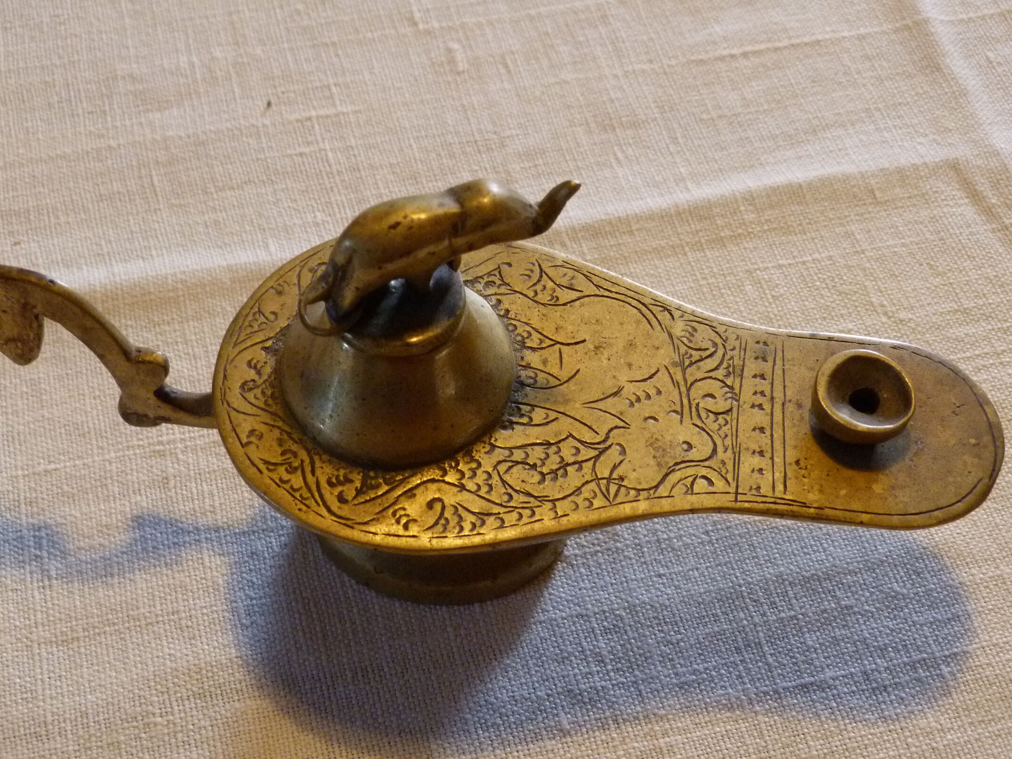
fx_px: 1608
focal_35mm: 55
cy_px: 379
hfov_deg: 34.9
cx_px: 479
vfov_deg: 26.6
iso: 400
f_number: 3.2
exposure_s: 1/15
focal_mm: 8.3
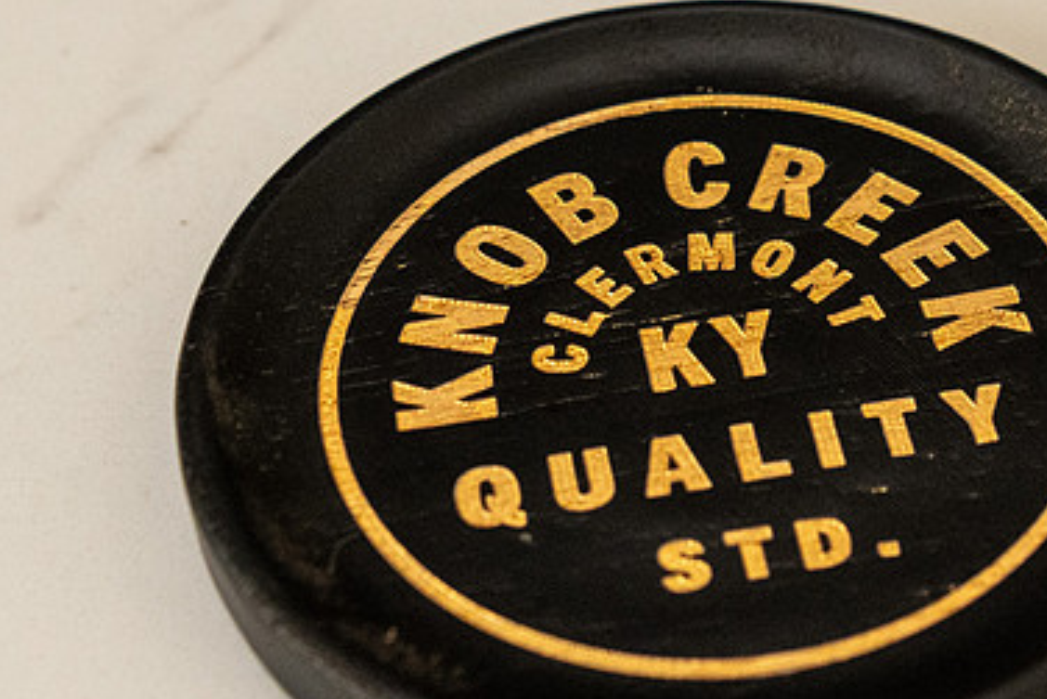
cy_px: 346
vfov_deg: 13.6
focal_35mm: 101
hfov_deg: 20.0
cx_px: 810
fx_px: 2938
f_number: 4.5
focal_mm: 34
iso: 1600
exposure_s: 1/125
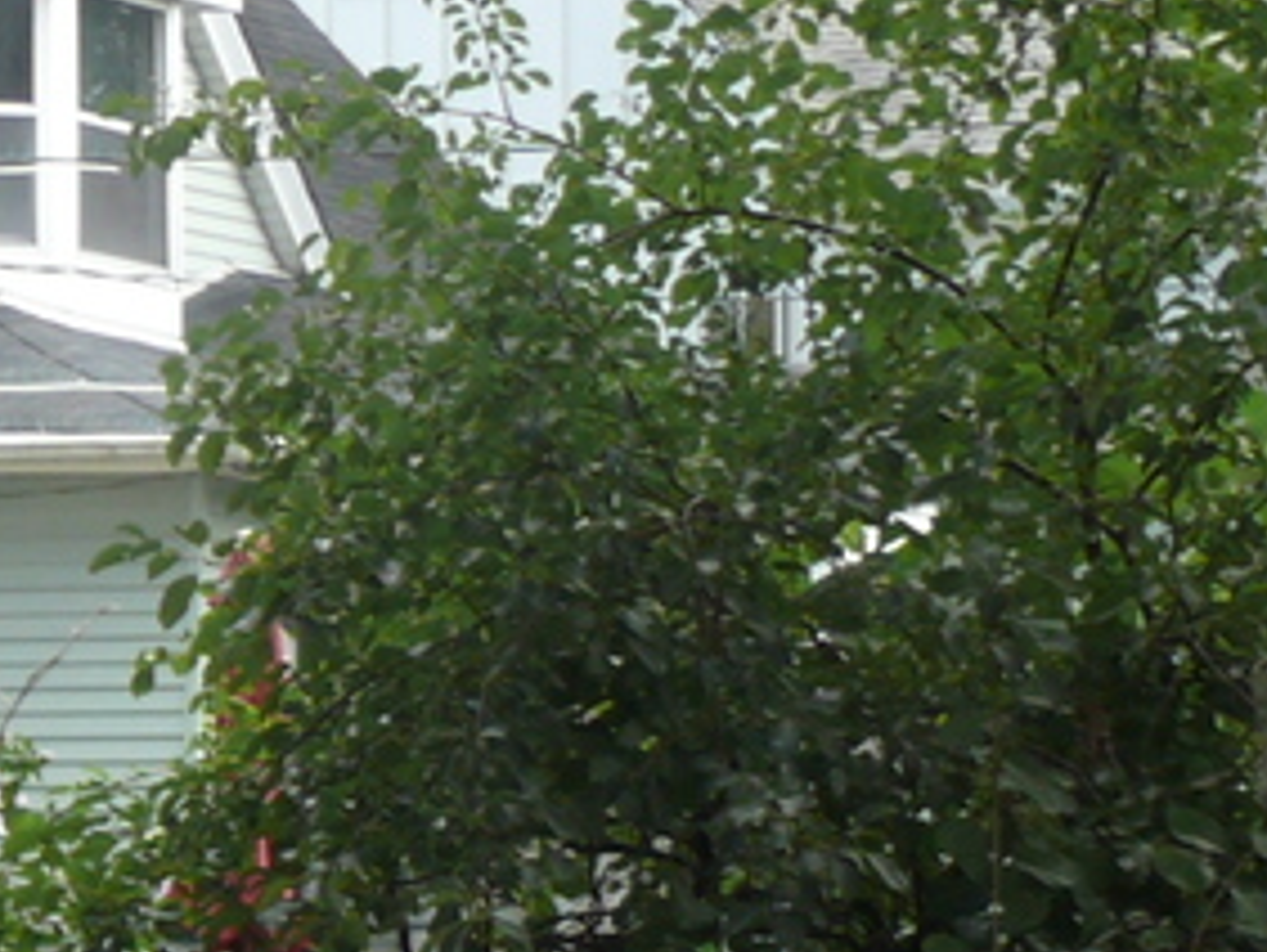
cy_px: 1361
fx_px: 7107
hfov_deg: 9.7
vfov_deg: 7.6
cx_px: -948
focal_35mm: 194
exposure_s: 1/100
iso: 100
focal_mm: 8.1
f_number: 4
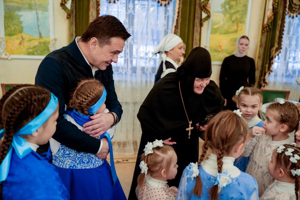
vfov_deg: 37.9
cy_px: 100
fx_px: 292
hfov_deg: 54.4
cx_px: 150
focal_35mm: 35
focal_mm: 35
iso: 1600
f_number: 2.8
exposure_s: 1/200
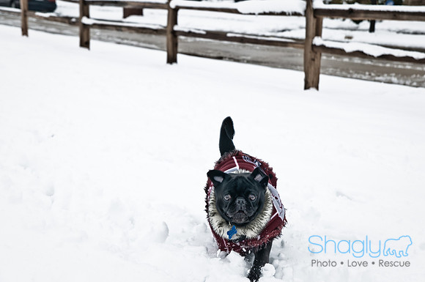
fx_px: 884
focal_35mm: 75
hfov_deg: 27.0
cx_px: 212
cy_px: 141
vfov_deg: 18.1
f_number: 5
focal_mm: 50
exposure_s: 1/400
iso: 100
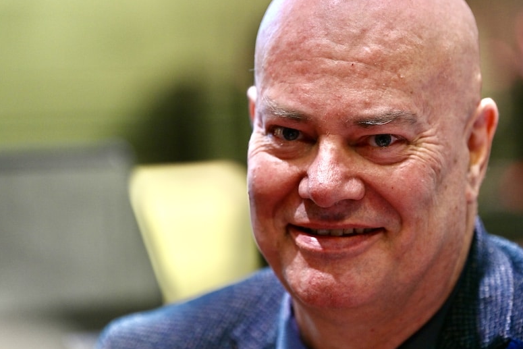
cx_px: 331
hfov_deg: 11.1
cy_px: 182
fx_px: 2688
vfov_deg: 7.4
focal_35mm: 185
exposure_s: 1/100
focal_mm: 140
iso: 900
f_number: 2.8
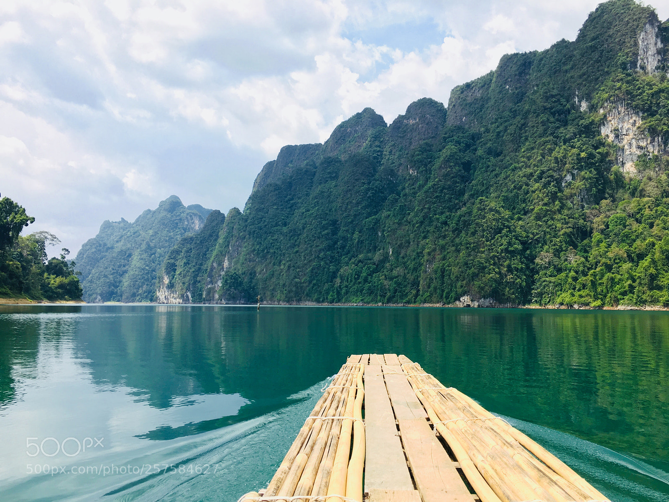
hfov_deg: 61.7
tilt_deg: +5.7
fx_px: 560
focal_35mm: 29
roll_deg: -1.0
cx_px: 334
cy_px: 251
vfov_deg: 48.2
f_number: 2.2
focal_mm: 4.15
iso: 25
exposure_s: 1/516
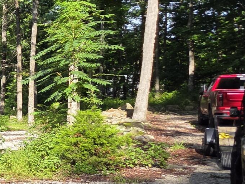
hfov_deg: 21.4
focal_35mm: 57
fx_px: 403
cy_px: 119
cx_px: -201
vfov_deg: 25.6
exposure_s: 1/541
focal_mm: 2.2
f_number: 1.9
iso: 40
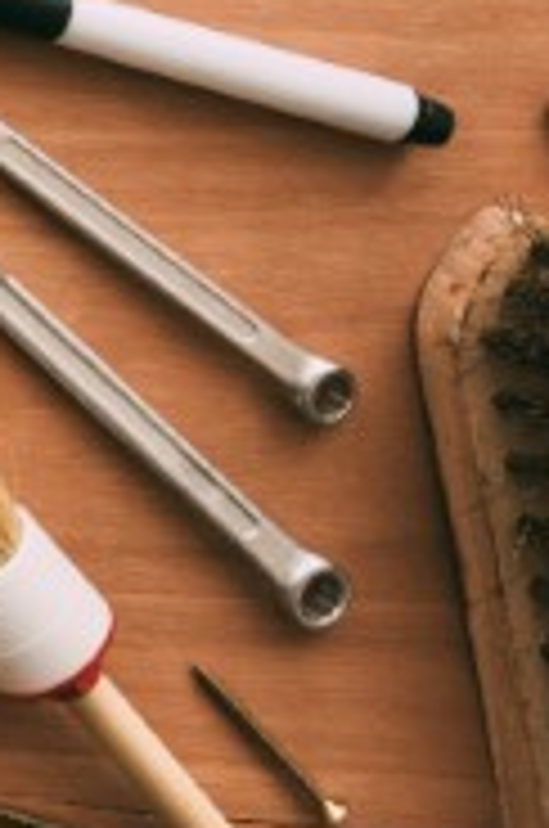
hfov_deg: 11.1
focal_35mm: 94
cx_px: -929
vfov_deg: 20.5
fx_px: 2158
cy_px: -130
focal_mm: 24
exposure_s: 1/80
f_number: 6.3
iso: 250
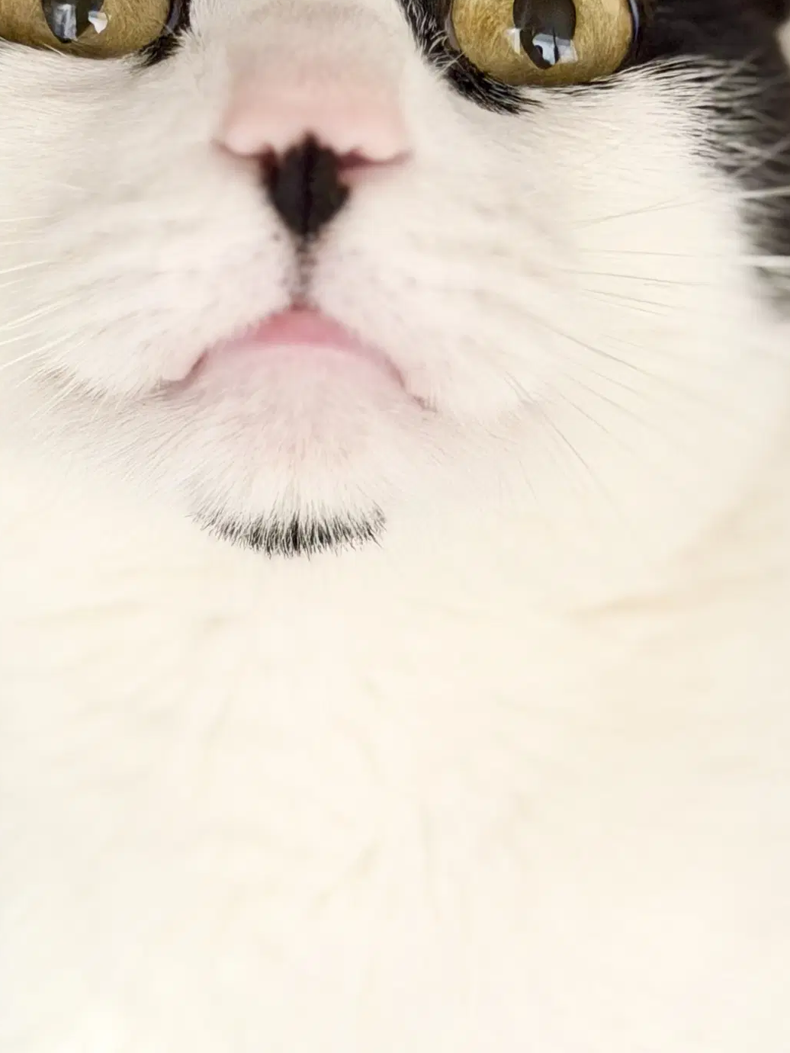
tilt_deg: -45.9
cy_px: 213
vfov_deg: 21.7
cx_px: 295
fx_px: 2708
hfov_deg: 16.6
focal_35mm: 89
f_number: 1.78
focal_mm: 6.76
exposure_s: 1/40
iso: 200
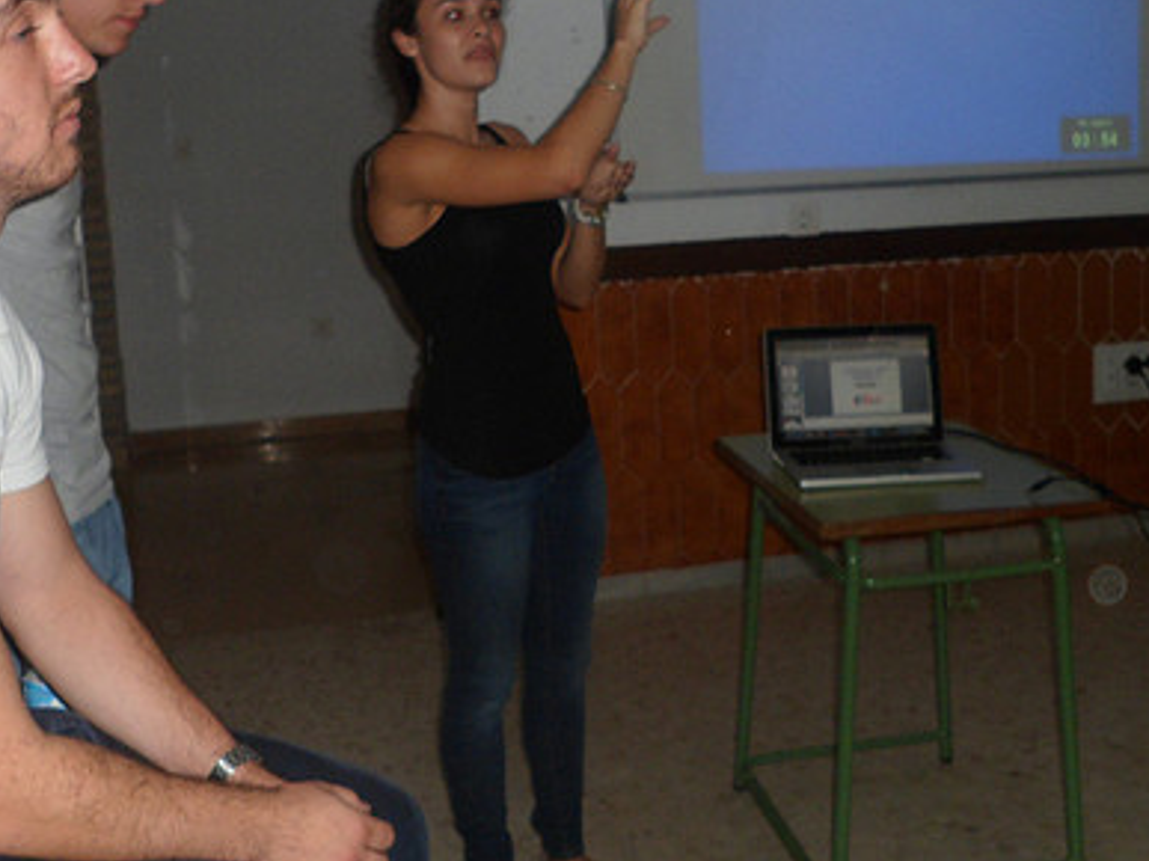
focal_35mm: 45
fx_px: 1493
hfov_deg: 42.0
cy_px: 322
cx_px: 644
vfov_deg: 32.0
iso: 120
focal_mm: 5.7
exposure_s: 1/45
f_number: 3.5
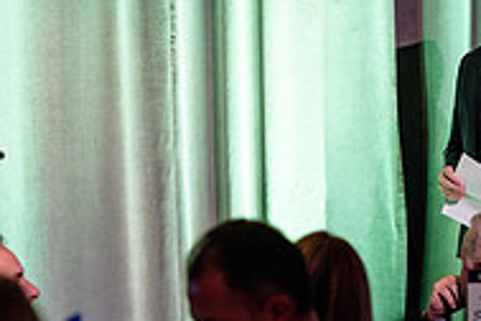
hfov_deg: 5.9
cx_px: 137
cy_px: -2
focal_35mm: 349
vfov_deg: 3.9
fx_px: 4663
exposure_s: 1/200
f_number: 3.5
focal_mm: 95
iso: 1250
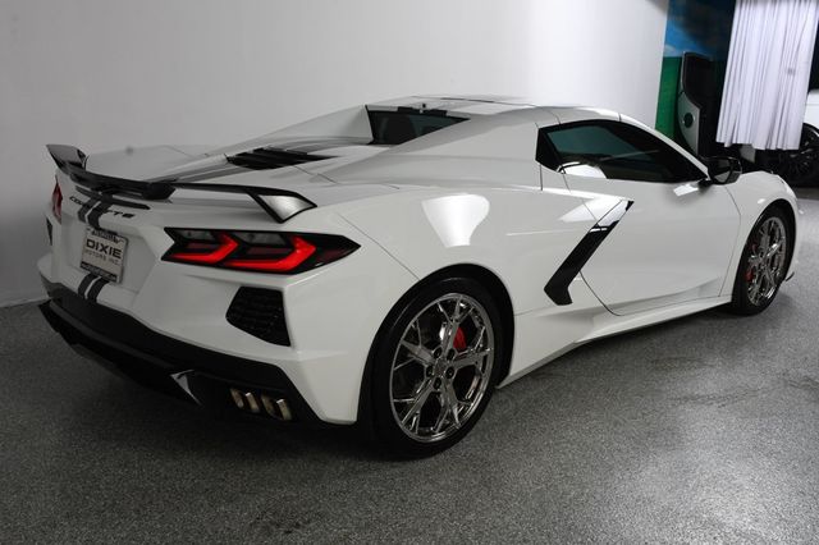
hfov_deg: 53.2
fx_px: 819
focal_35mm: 36
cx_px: 410
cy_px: 272
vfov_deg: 36.8
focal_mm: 24
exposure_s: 1/160
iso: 100
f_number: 13
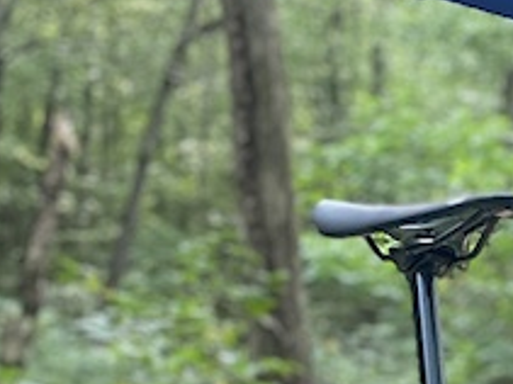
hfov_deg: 9.7
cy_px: 698
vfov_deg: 7.3
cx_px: 836
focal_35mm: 197
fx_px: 2918
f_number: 2
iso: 100
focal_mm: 6
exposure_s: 1/122
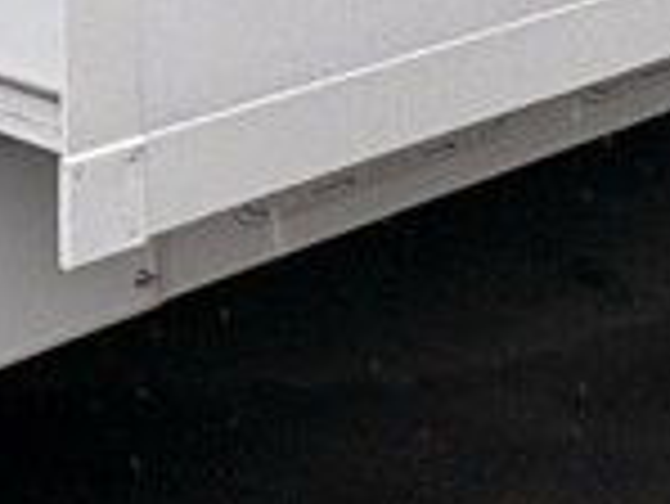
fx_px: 1860
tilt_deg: -4.9
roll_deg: +2.1
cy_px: -266
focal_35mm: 96
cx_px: -481
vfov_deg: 14.3
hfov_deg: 17.3
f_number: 2.2
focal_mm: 2.22
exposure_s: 1/763
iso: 40
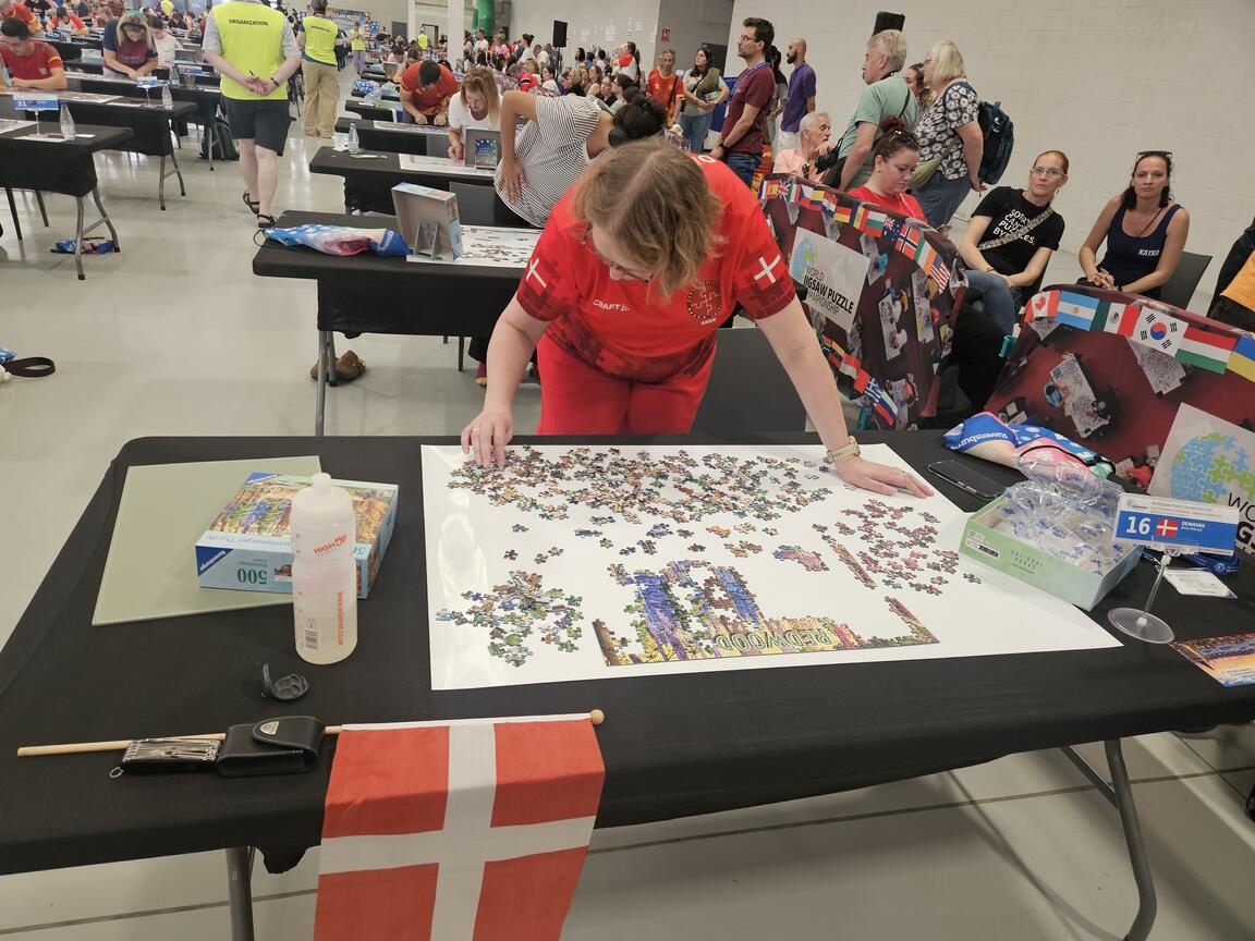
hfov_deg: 73.9
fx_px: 834
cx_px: 628
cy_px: 470
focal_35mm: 23
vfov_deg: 58.9
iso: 200
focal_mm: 5.4
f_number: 1.8
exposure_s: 1/180
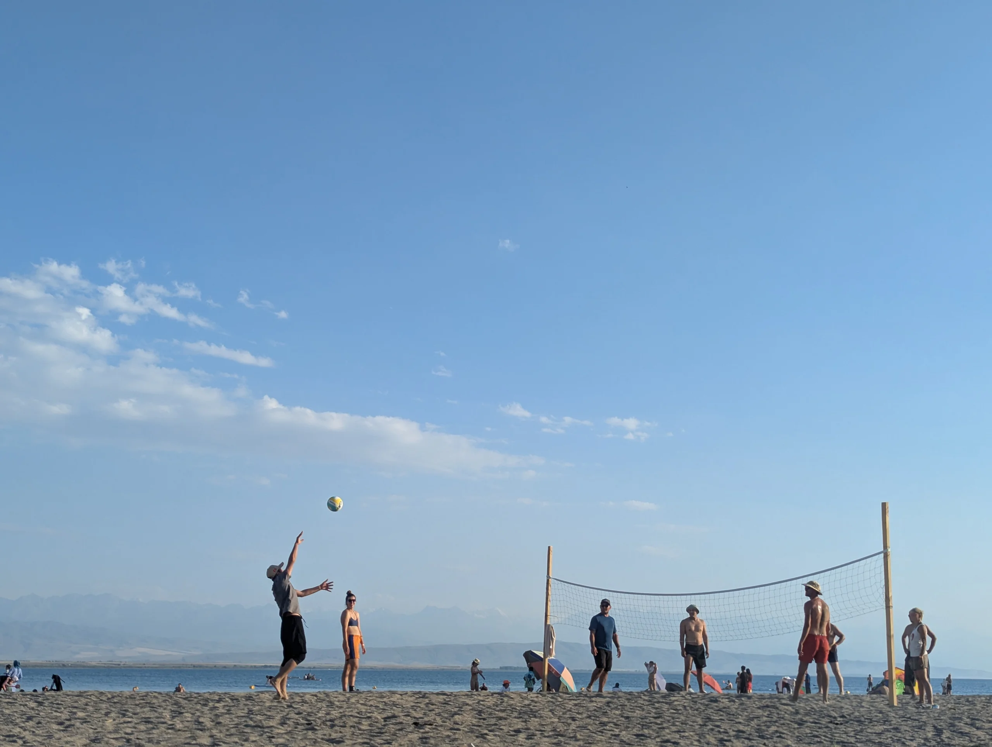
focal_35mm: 48
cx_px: 496
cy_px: 374
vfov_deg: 30.3
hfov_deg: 39.6
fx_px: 1378
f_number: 1.85
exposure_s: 1/2110
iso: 65
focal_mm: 6.81
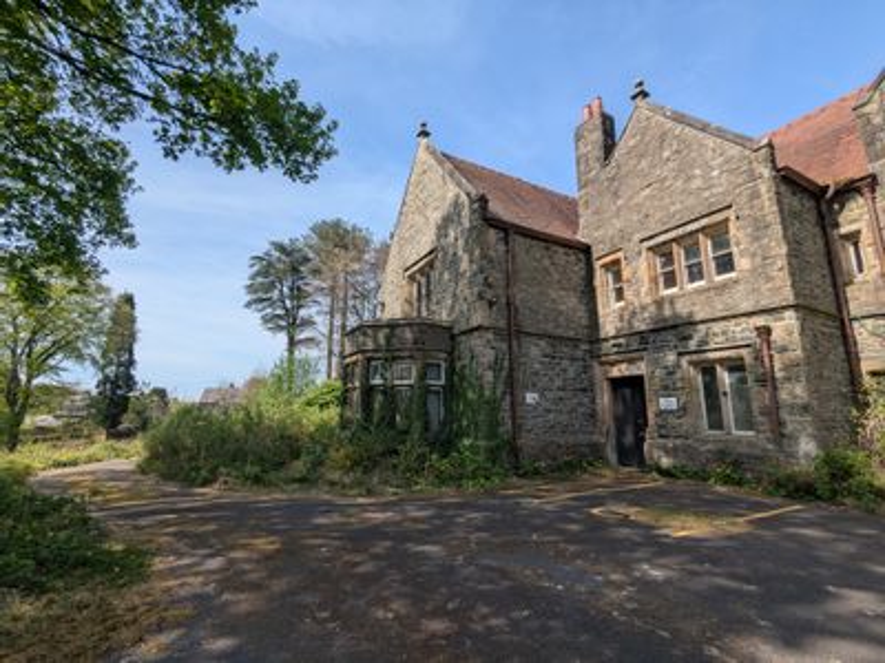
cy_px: 332
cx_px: 442
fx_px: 409
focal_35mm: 16
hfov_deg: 94.5
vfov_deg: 78.1
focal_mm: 2.35
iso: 54
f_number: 2.2
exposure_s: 1/1222
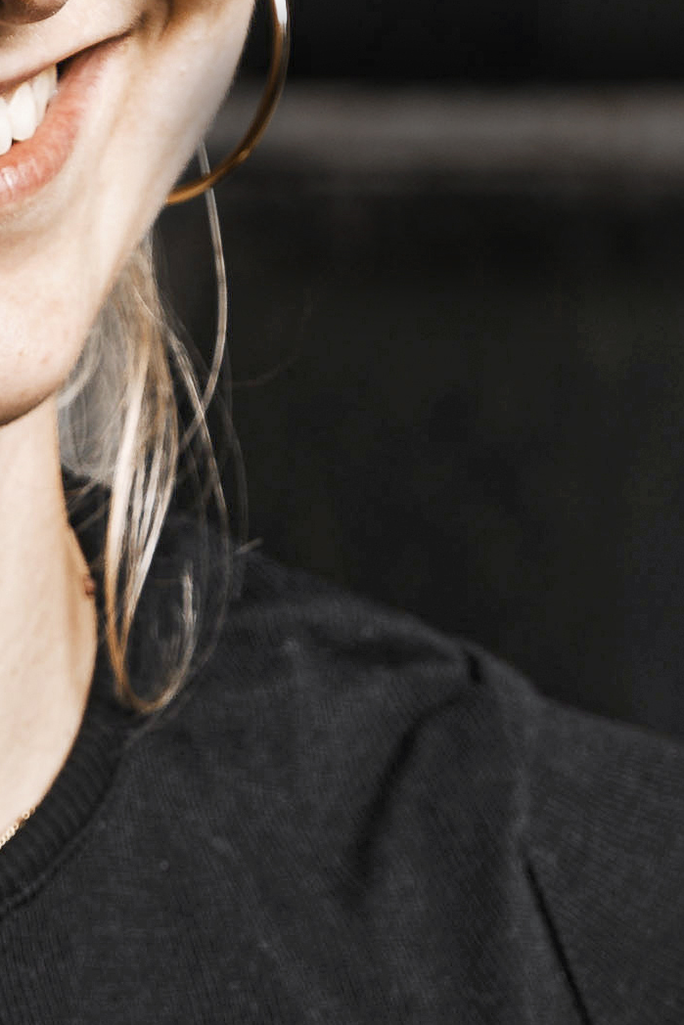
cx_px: 123
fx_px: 11661
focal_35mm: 409
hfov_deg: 3.4
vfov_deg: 5.0
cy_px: 732
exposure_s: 1/50
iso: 100
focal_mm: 61.2
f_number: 4.5
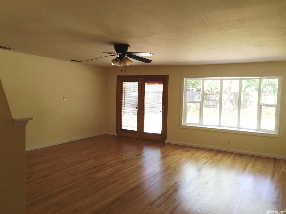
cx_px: 143
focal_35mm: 29
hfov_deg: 61.7
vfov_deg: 48.2
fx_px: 240
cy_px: 107
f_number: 2.2
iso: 32
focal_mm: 4.15
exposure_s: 1/40
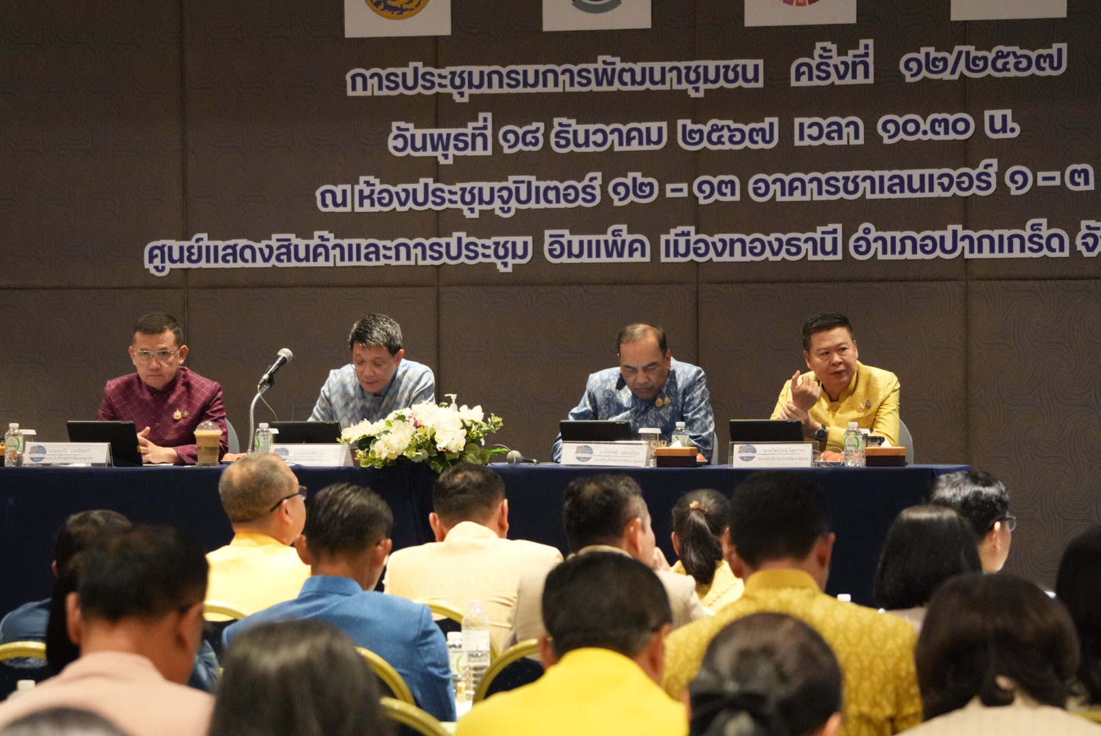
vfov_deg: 9.6
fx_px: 4361
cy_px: 368
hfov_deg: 14.4
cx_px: 550
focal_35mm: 142
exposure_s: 1/100
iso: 6400
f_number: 5
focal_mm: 95
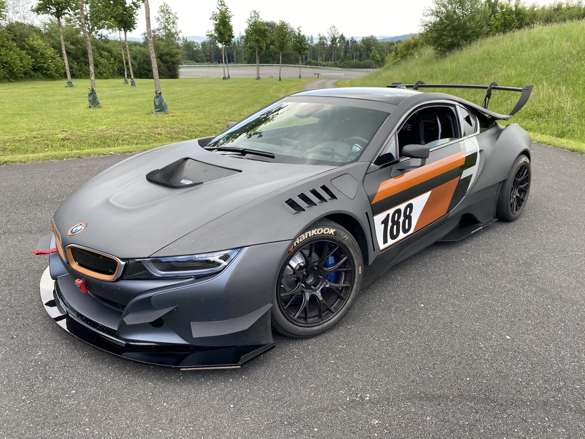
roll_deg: +0.1
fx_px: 439
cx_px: 292
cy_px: 220
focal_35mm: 26
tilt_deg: -21.5
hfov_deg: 67.3
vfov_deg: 53.1
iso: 32
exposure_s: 1/295
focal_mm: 4.25
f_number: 1.8
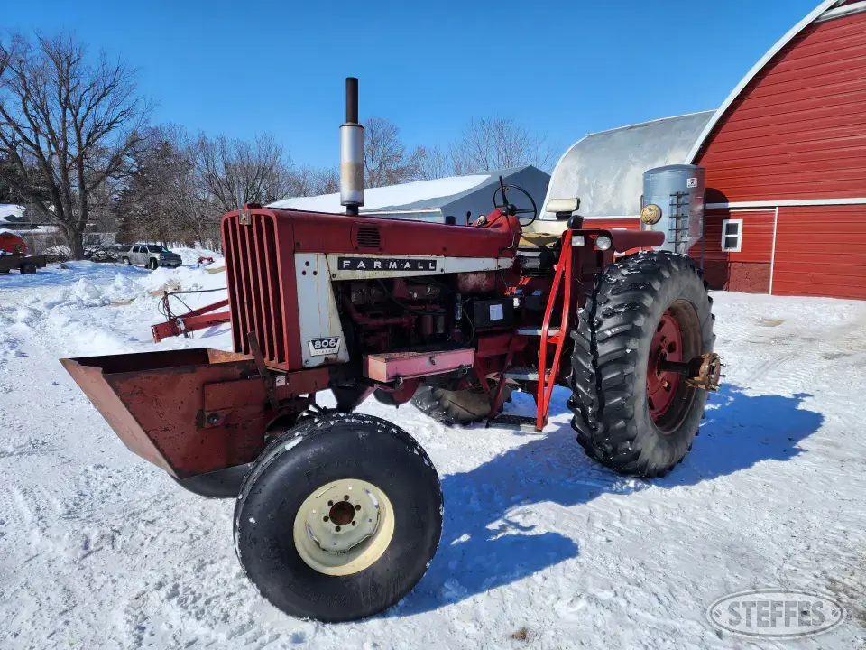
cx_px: 433
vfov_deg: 58.9
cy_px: 325
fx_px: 575
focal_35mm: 23
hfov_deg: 73.9
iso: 12
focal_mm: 6.4
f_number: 1.8
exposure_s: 1/2404
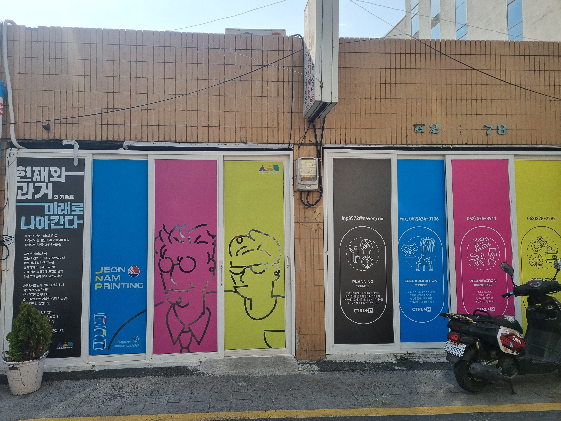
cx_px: 280
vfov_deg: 53.1
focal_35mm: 26
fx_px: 421
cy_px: 210
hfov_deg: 67.3
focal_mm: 5.4
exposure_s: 1/2104
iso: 50
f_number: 1.8
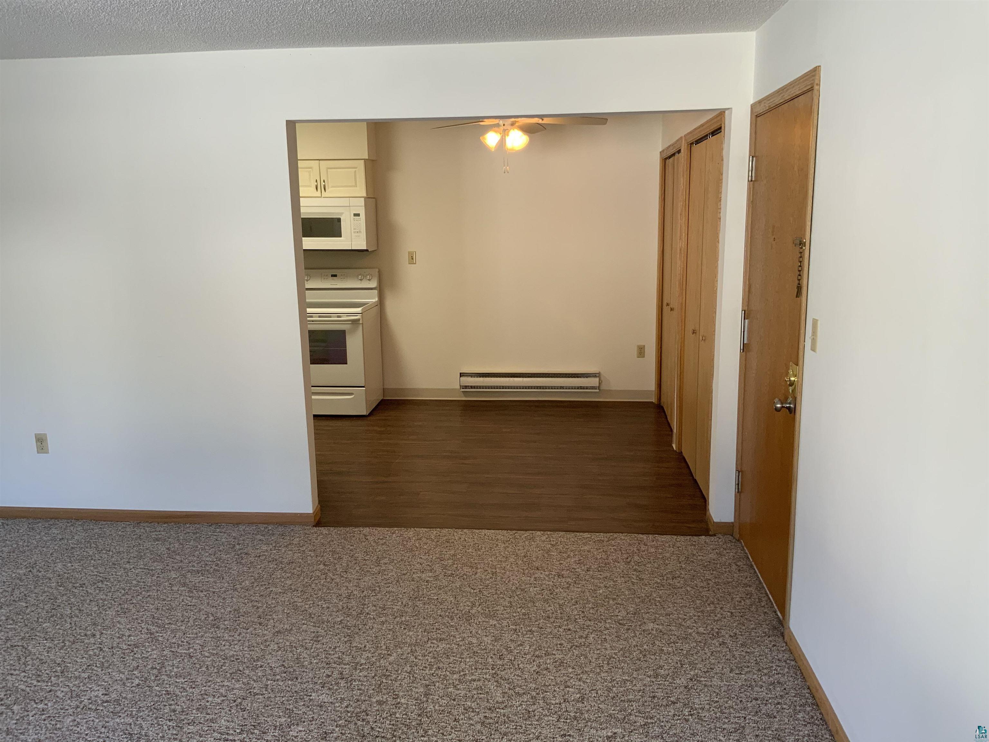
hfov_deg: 61.7
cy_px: 371
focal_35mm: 29
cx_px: 494
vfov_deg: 48.2
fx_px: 829
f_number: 1.8
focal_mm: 3
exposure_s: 1/60
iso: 50
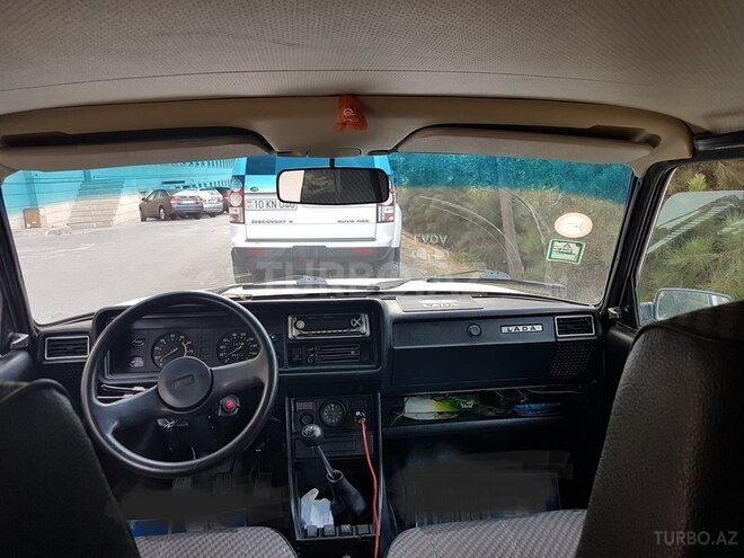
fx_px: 559
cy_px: 279
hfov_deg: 67.3
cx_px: 372
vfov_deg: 53.1
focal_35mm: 26
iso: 64
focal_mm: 4.2
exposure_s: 1/100
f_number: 1.7
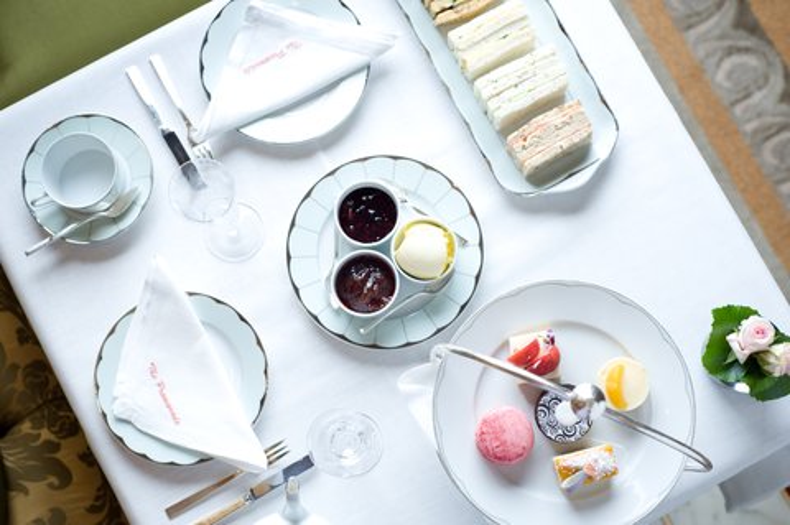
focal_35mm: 50
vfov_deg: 26.9
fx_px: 1096
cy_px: 262
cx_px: 395
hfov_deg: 39.6
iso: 320
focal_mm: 50
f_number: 3.5
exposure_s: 1/100
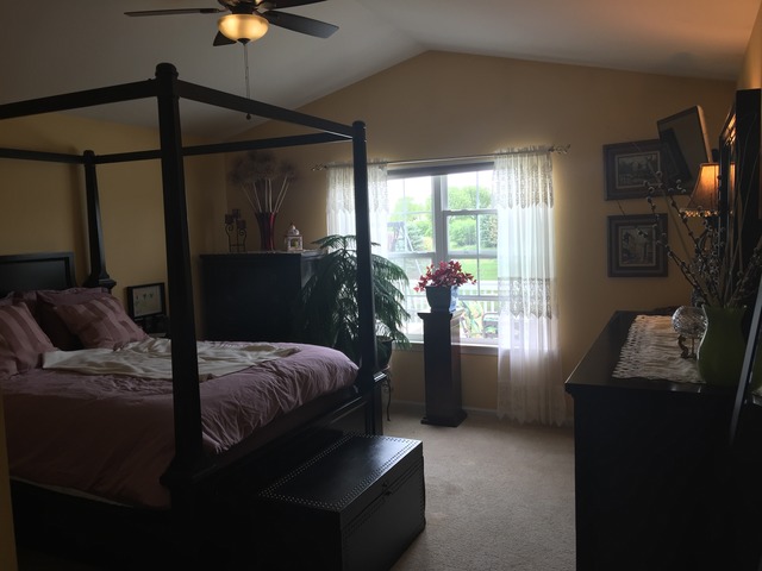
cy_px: 286
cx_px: 381
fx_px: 638
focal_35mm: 29
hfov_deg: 61.7
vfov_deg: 48.2
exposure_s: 1/60
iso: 32
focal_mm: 4.15
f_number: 2.2
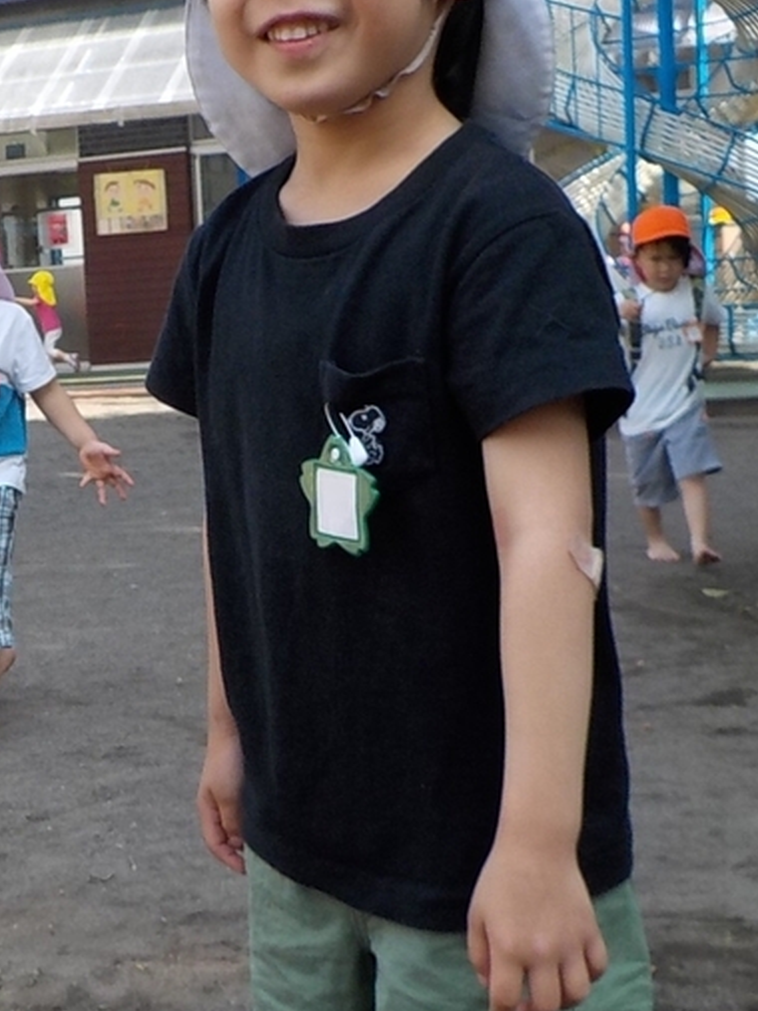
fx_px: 2074
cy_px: 582
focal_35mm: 71
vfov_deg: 27.4
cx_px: 72
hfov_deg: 20.3
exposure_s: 1/320
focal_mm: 4.1
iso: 125
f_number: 3.3
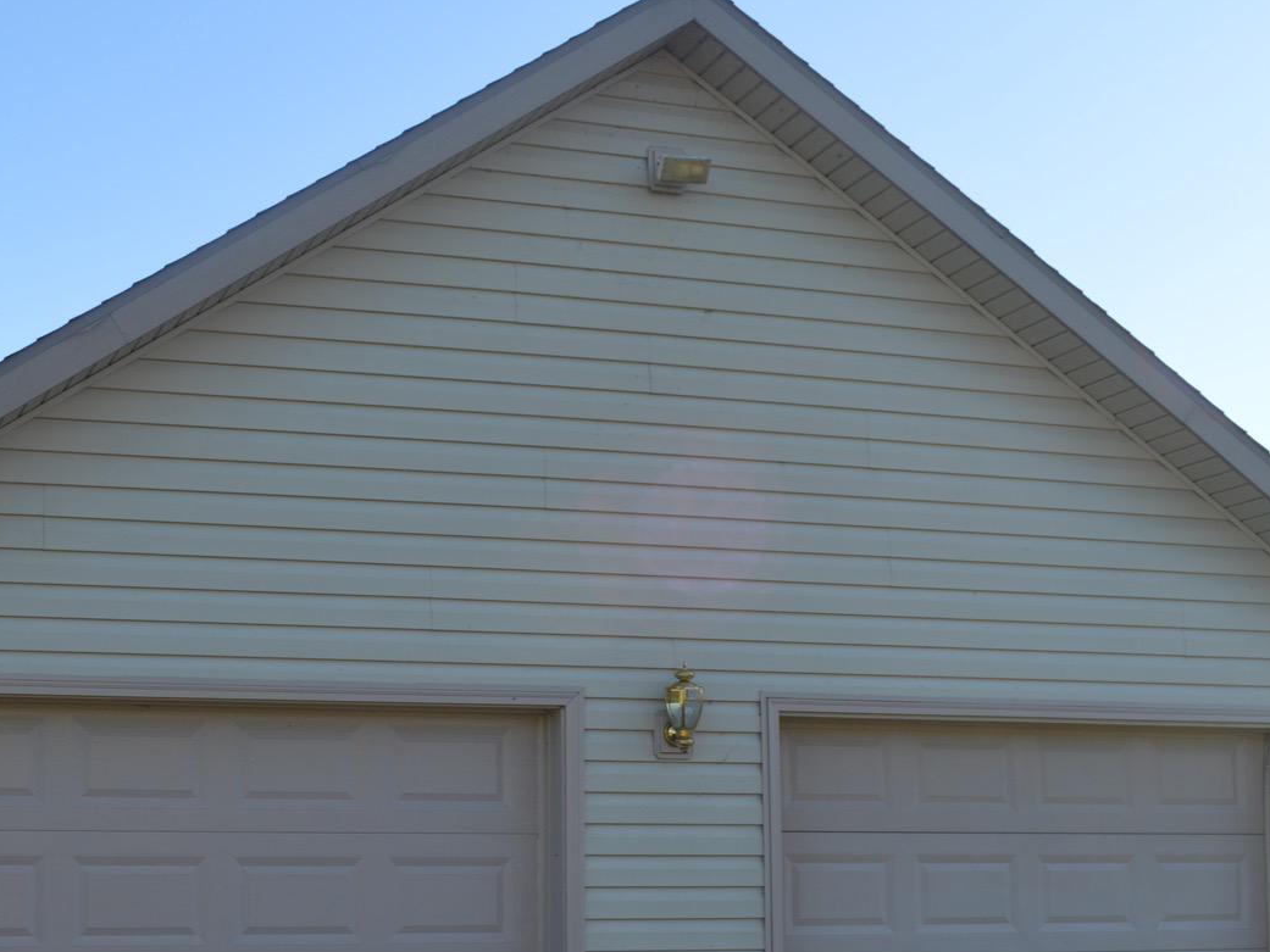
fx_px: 1871
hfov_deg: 36.8
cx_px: 365
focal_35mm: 51
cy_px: 649
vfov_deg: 28.3
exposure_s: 1/160
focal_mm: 18
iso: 100
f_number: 6.3
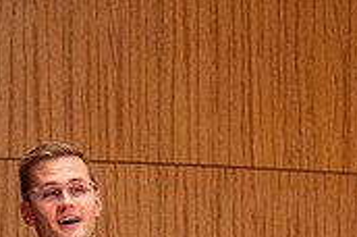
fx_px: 6691
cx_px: 91
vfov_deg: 2.0
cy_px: 365
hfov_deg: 3.1
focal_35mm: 676
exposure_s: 1/500
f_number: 2.8
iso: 5000
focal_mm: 200
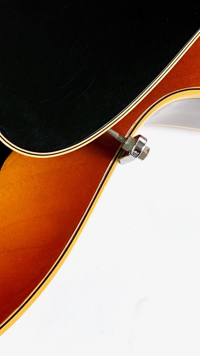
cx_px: -55
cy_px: 13
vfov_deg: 25.4
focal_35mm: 80
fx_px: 754
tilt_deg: -71.7
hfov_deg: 14.5
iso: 50
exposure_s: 1/50
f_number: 1.8
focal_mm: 4.25
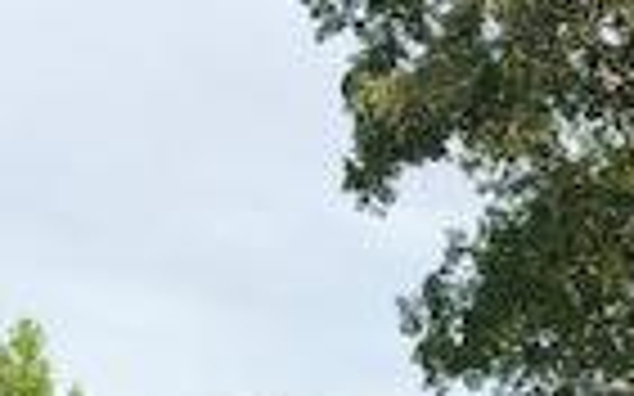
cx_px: 360
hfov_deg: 15.5
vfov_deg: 9.3
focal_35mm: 135
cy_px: 716
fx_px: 2332
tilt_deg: +4.9
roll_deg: -0.6
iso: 20
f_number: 1.8
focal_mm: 3.99
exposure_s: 1/476
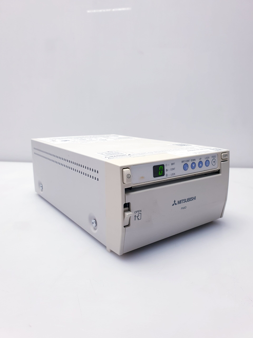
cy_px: 169
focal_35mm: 26
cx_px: 126
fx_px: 253
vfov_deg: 67.3
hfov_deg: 53.1
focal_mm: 4.3
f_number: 2.4
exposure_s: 1/100
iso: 80
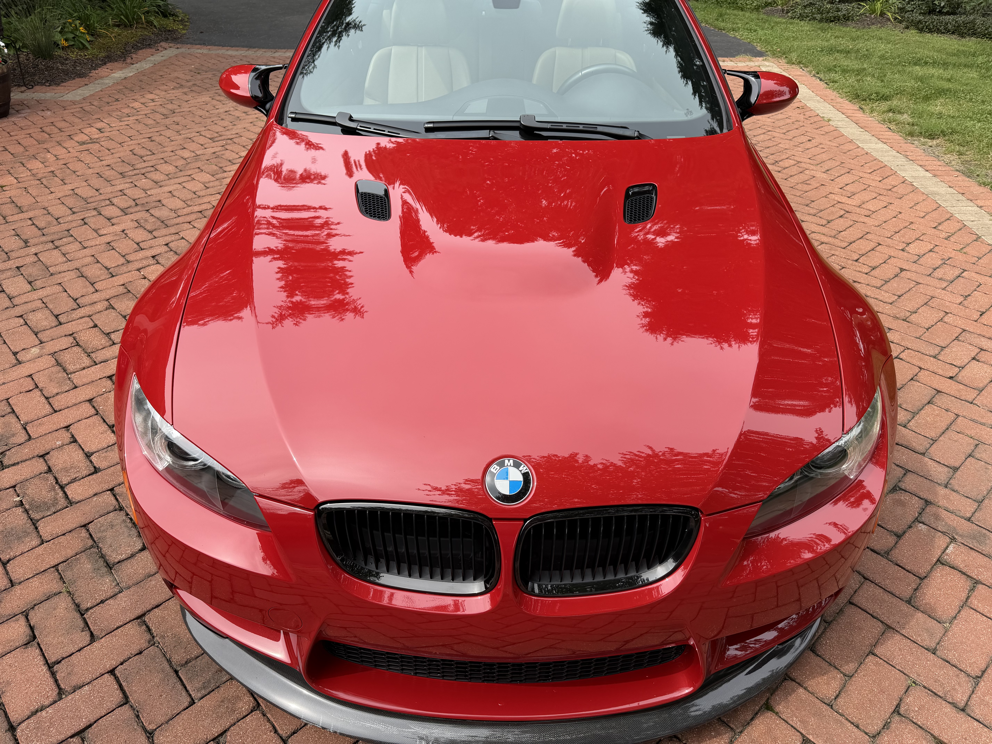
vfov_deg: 56.8
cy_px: 372
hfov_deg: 71.6
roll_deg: +1.3
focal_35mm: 24
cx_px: 496
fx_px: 688
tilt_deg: -32.7
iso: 80
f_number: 1.78
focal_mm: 6.76
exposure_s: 1/1337
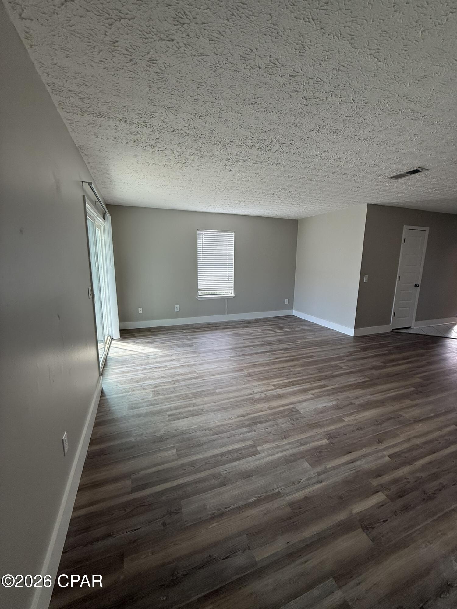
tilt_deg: -10.7
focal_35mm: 14
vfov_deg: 102.1
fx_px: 246
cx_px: 228
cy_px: 304
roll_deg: -2.2
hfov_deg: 85.7
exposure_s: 1/120
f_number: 2.2
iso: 80
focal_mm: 2.22
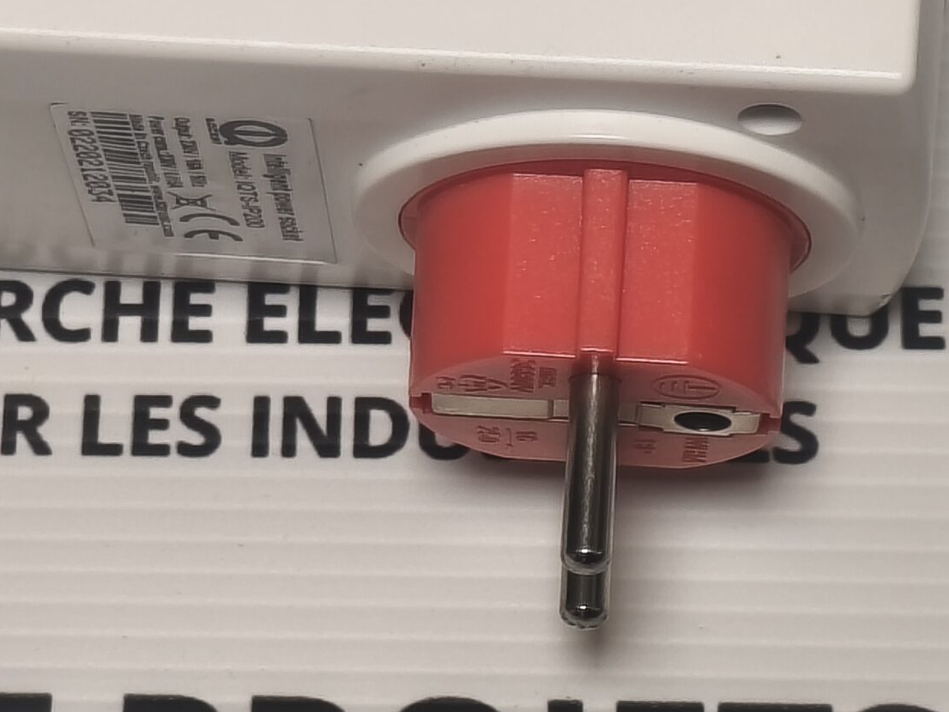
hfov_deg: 11.7
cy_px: 141
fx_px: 4632
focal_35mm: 169
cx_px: 266
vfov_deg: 8.8
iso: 64
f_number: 1.5
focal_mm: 4.94
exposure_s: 1/100
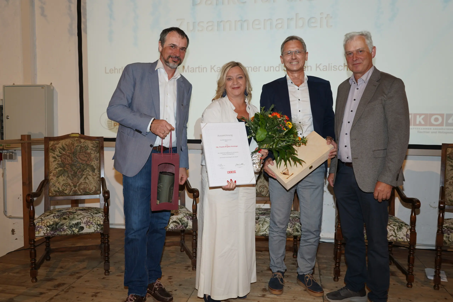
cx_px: 226
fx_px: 365
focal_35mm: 29
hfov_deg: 63.7
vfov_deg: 45.0
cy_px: 151
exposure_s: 1/60
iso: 200
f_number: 3.5
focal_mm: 29
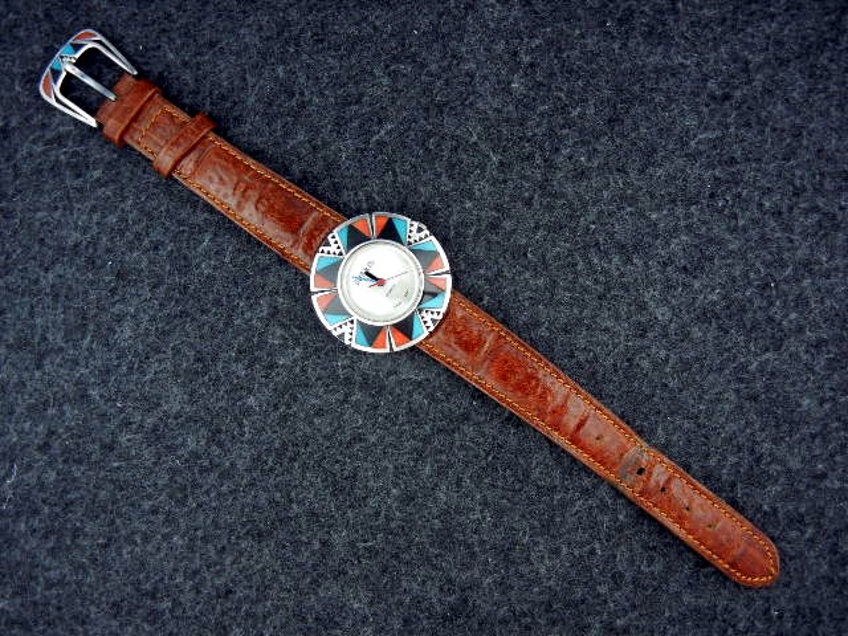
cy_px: 318
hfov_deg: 54.0
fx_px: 833
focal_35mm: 34
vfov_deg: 41.8
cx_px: 424
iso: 200
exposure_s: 1/4
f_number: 3.6
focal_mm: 6.2
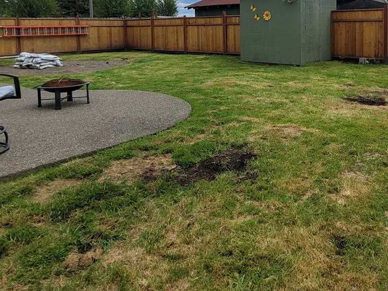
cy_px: 47
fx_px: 314
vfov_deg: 46.4
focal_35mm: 28
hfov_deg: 61.2
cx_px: 272
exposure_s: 1/2679
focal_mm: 2.2
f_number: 2.2
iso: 50
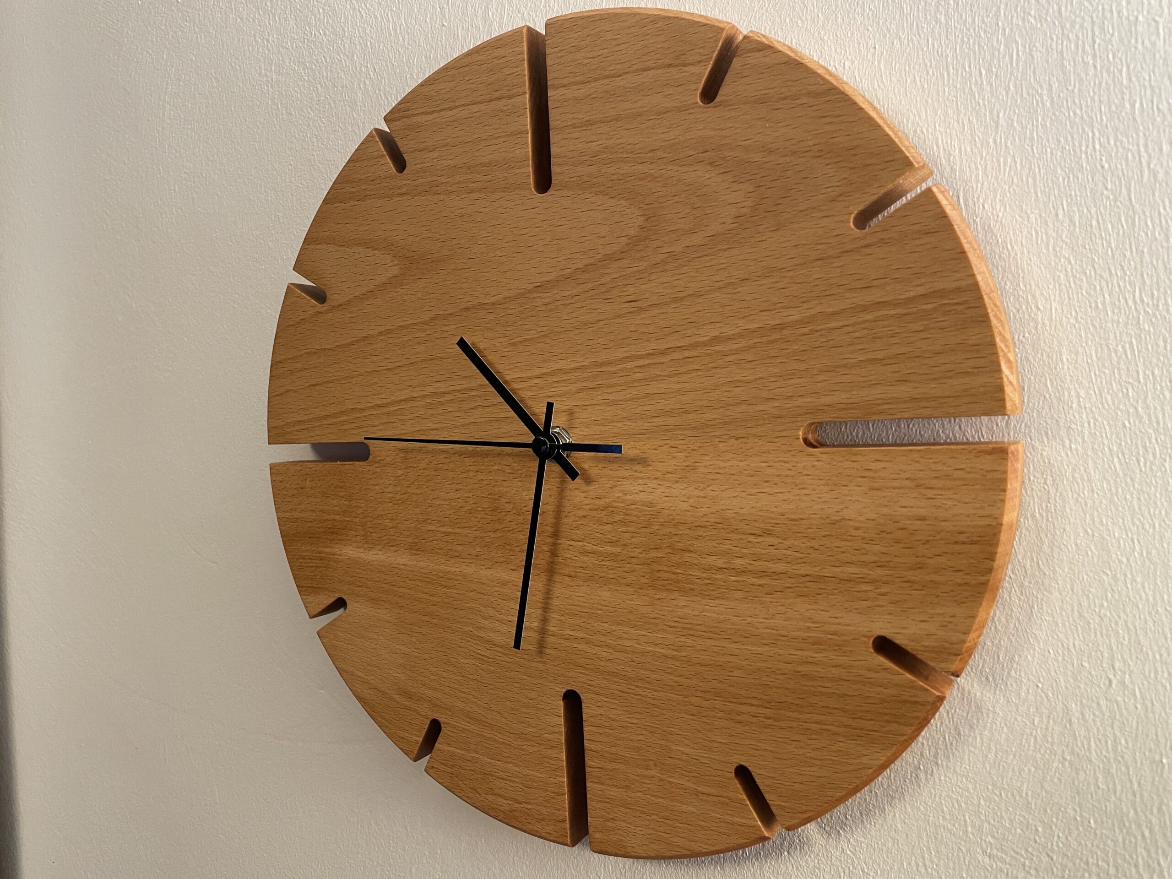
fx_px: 880
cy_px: 440
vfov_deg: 53.1
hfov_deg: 67.3
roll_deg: +1.9
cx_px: 586
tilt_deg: -1.3
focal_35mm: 26
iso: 125
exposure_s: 1/59
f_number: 1.6
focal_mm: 4.2
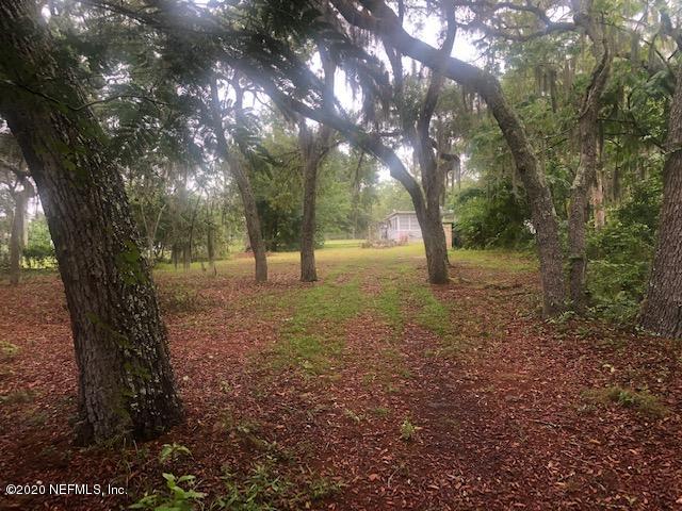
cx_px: 341
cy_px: 256
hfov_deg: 63.4
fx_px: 552
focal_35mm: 28
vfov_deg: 49.7
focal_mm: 3.99
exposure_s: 1/120
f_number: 1.8
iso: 25
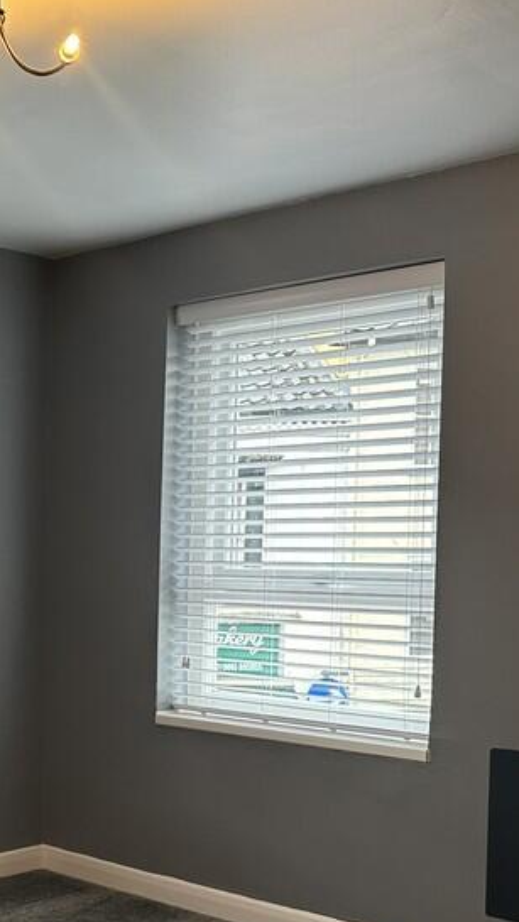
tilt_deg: -3.7
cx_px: -137
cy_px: 615
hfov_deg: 22.2
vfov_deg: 41.6
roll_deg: -0.2
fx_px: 1199
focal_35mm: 49
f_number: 1.78
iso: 125
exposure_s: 1/50
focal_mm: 6.86
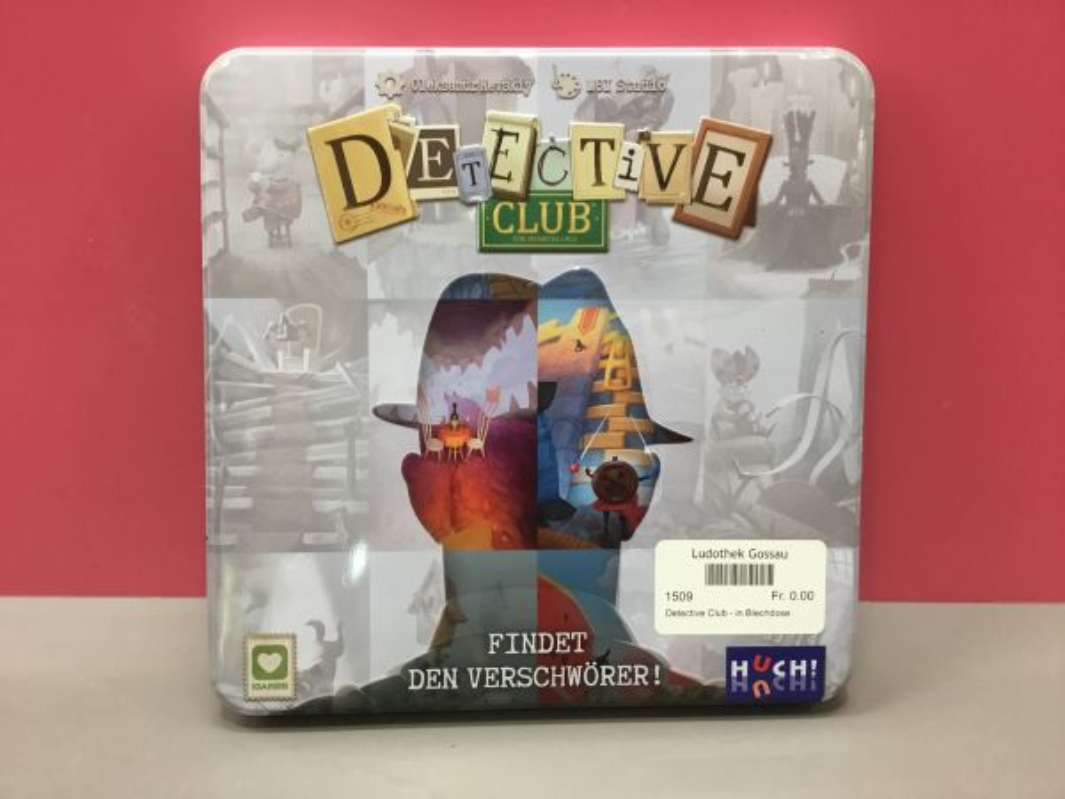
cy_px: 400
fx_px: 954
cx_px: 532
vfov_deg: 45.4
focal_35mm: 31
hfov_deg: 58.4
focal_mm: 3.3
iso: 125
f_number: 2.4
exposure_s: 1/33
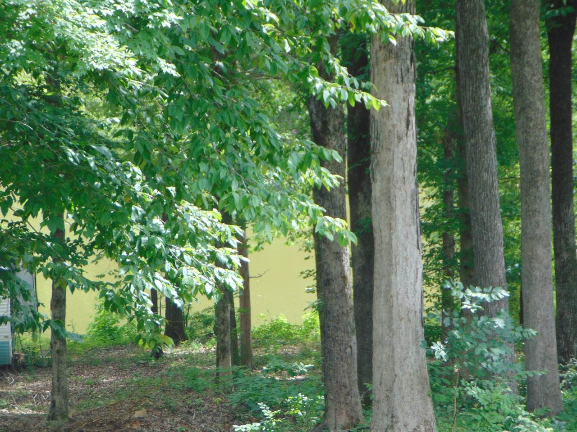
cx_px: 288
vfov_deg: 7.3
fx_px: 3384
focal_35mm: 203
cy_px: 216
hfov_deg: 9.7
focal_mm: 36.4
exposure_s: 1/125
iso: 100
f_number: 4.1
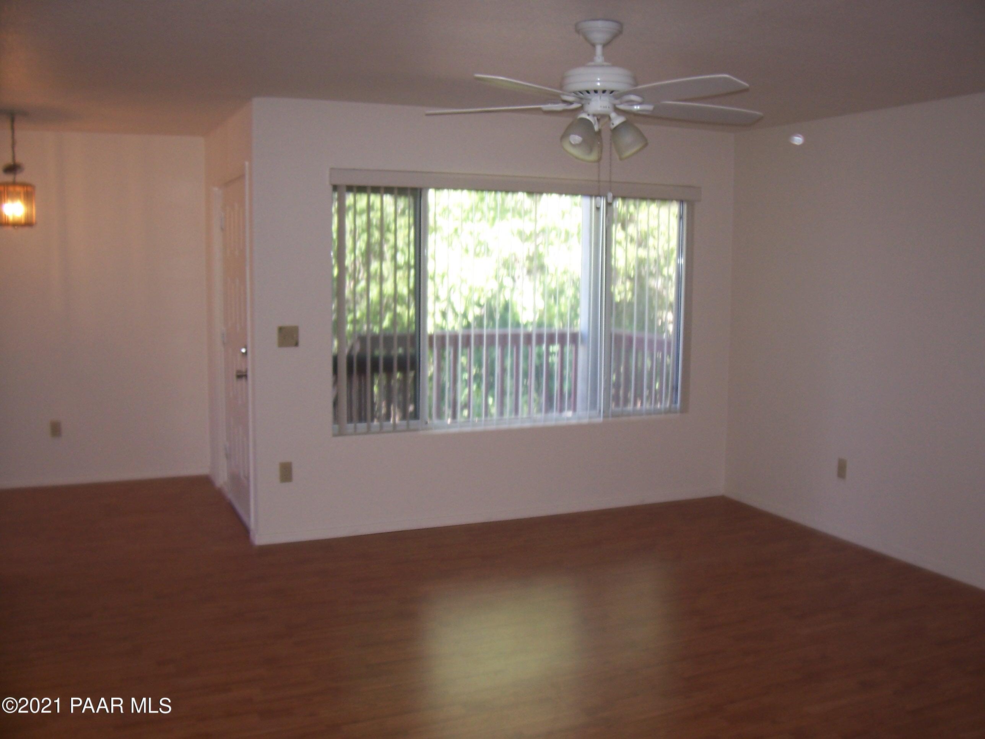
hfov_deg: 54.0
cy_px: 370
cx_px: 492
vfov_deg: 41.8
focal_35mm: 34
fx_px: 967
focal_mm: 5.6
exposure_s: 1/60
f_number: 2.7
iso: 80
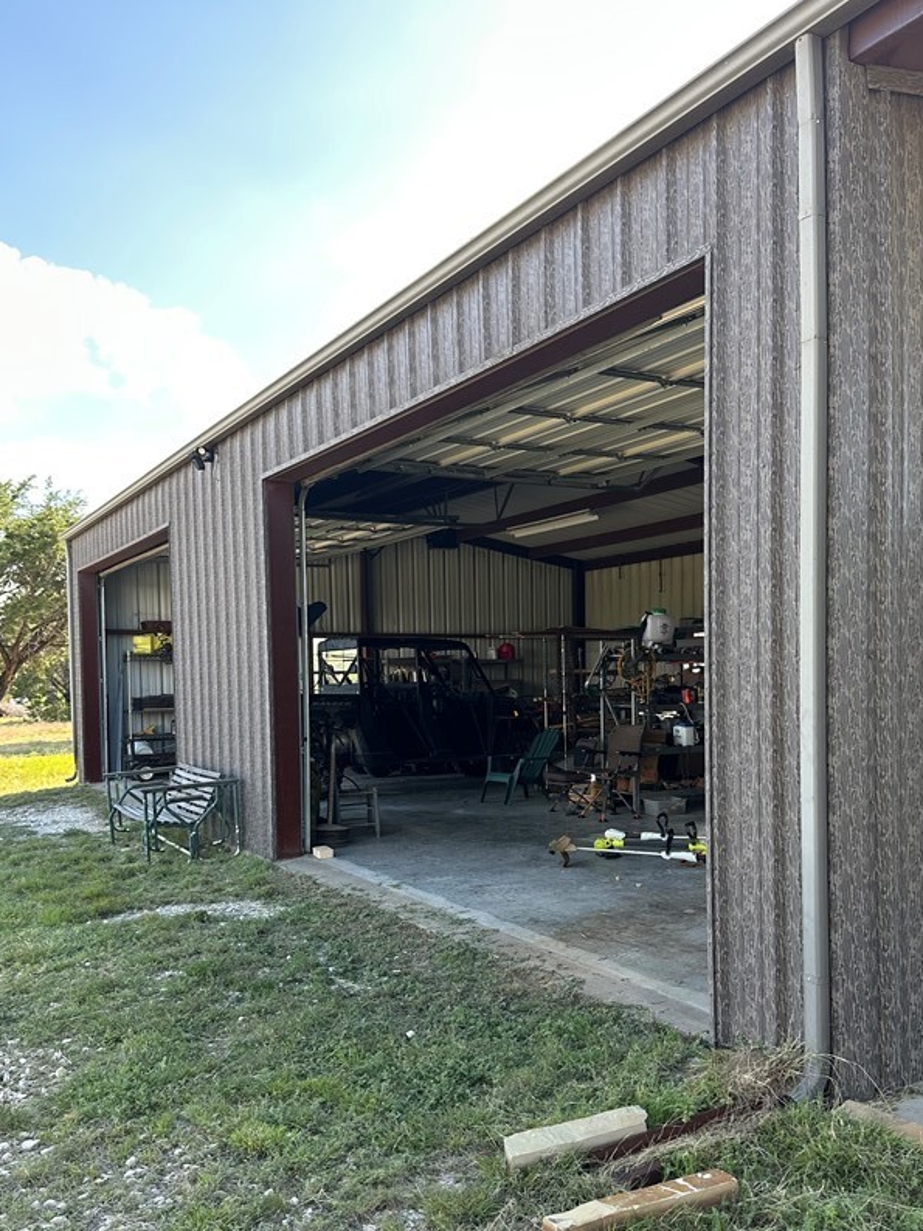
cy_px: 709
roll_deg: +1.1
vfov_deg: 58.1
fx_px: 1102
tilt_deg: -0.3
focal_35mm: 31
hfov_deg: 45.2
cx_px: 555
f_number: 1.78
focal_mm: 6.86
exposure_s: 1/570
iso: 80
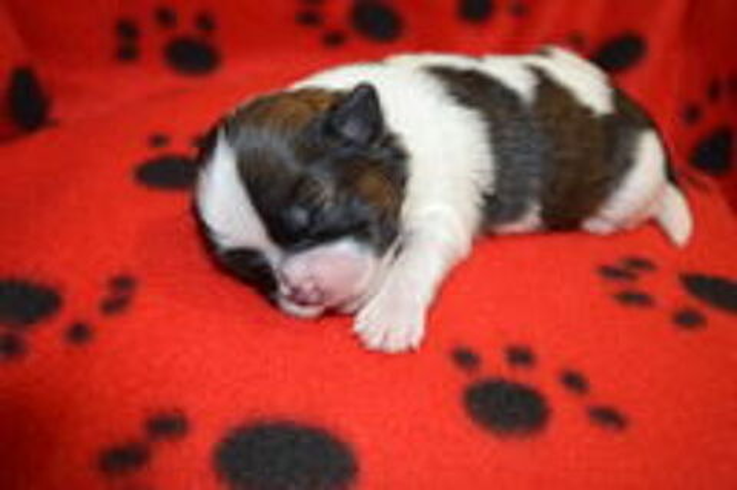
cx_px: 368
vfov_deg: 31.8
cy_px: 245
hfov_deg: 46.4
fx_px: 859
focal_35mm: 42
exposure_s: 1/60
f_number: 4.2
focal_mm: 28
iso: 800
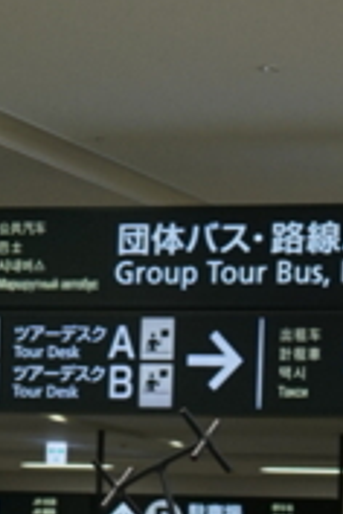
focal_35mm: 163
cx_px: 605
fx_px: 2329
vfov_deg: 12.1
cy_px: 745
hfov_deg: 8.1
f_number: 5
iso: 320
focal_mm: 24
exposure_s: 1/160
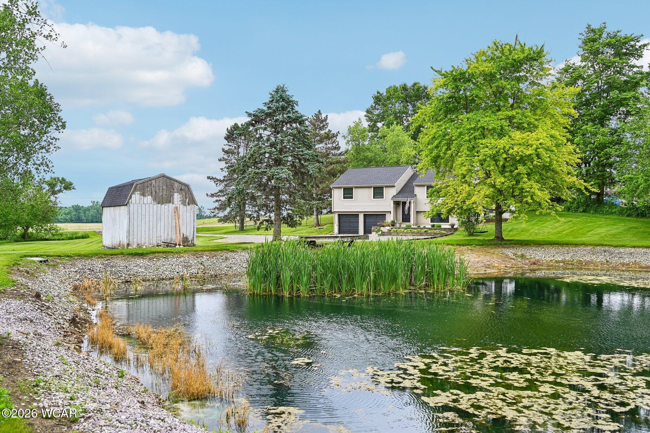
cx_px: 325
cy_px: 216
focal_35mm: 30
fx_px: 542
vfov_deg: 43.6
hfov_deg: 61.9
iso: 400
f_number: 4
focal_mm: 30
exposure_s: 1/750
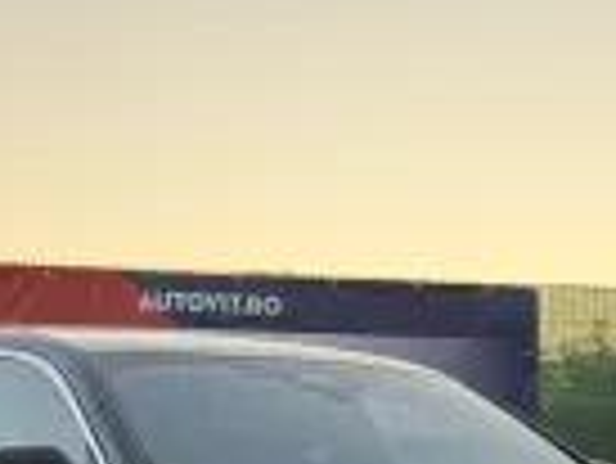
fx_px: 2244
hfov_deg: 15.6
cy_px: 568
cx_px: 355
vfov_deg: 11.5
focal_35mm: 126
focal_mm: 6.76
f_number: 1.78
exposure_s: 1/120
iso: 64
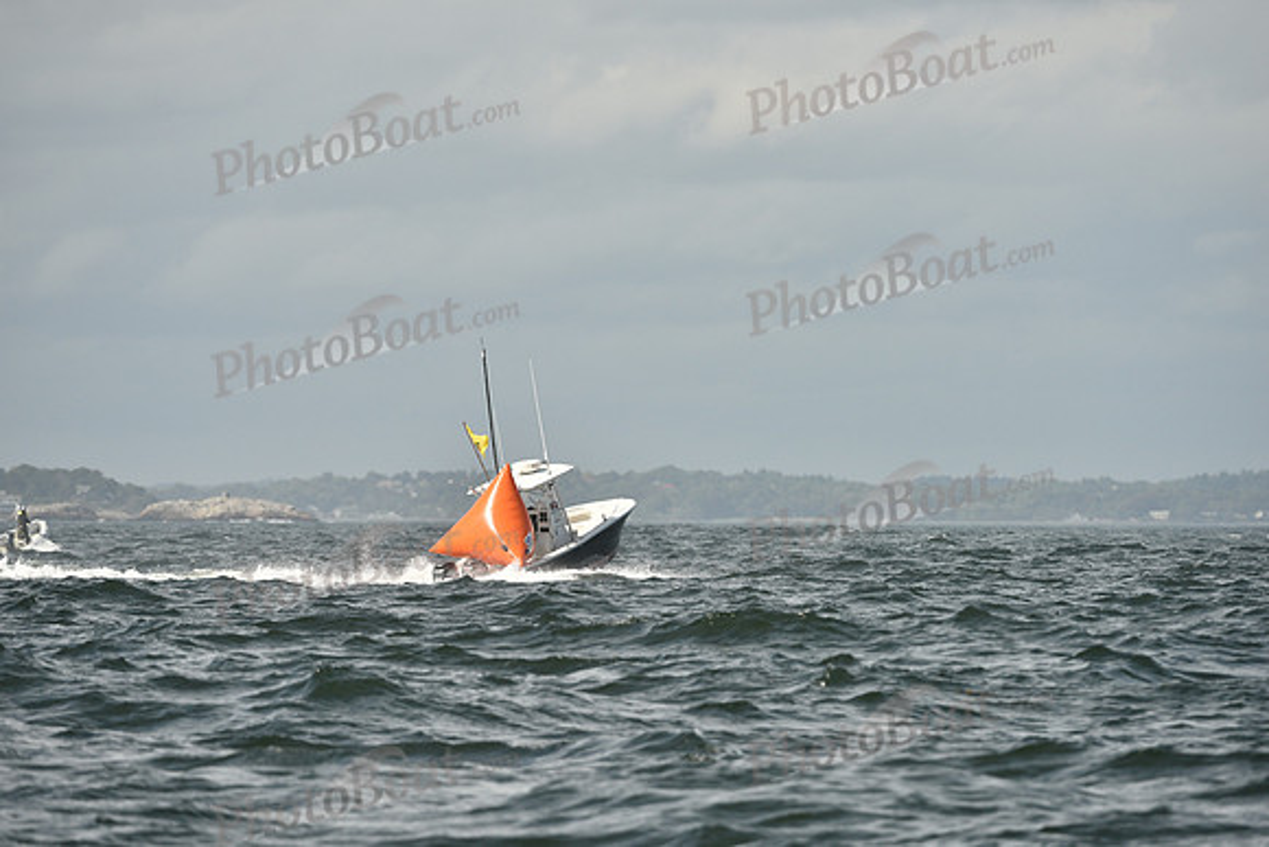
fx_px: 13398
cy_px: 424
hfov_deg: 5.4
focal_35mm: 380
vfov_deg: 3.6
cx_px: 634
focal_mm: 380
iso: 320
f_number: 6.3
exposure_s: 1/1600
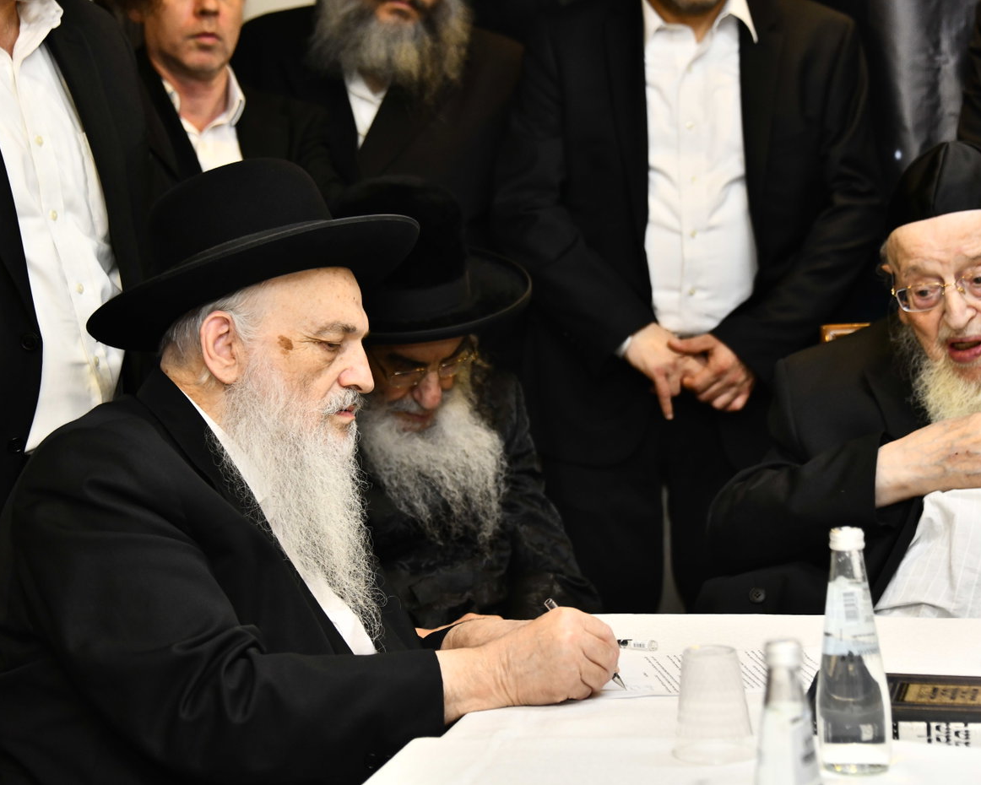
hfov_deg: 18.4
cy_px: 393
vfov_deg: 14.8
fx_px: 3020
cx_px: 448
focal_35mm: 104
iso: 1250
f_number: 5.6
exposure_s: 1/125
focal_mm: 92
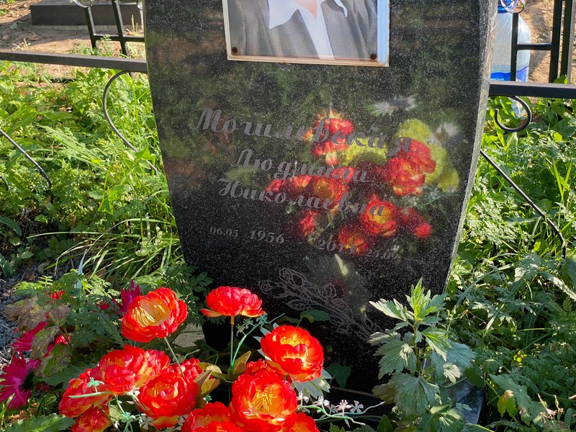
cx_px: 288
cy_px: 216
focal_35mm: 52
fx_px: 865
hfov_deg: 36.8
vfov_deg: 28.0
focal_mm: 6
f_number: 2
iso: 20
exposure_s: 1/261
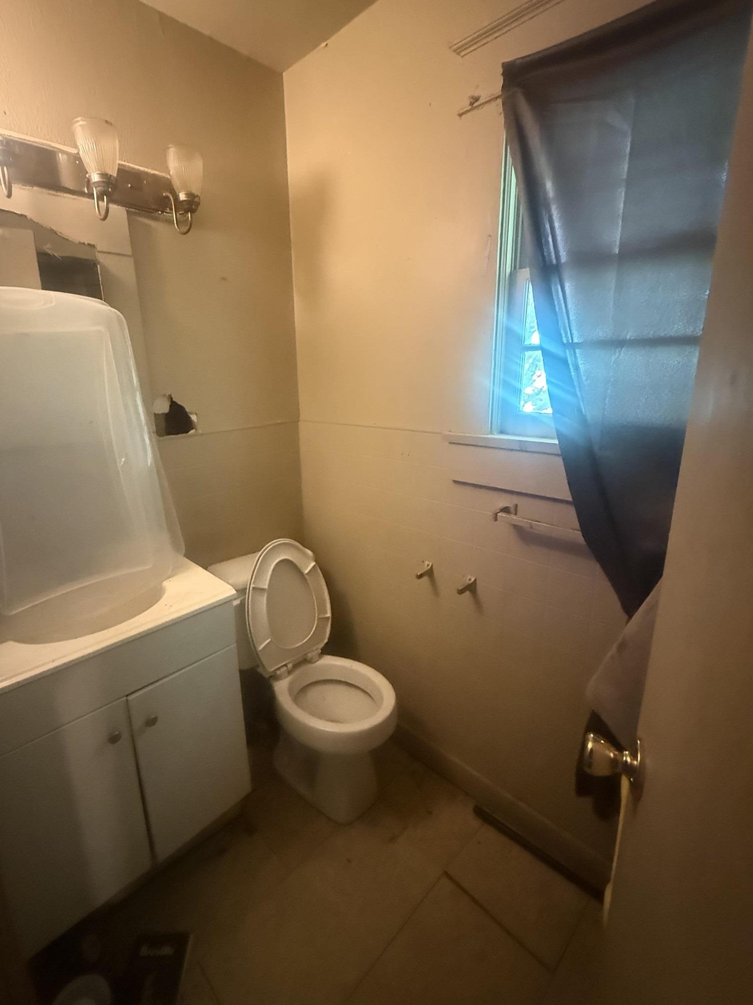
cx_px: 328
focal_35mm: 16
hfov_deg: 77.7
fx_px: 464
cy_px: 486
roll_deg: +1.2
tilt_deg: -13.6
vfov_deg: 94.5
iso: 1250
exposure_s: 1/40
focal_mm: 2.22
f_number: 2.2
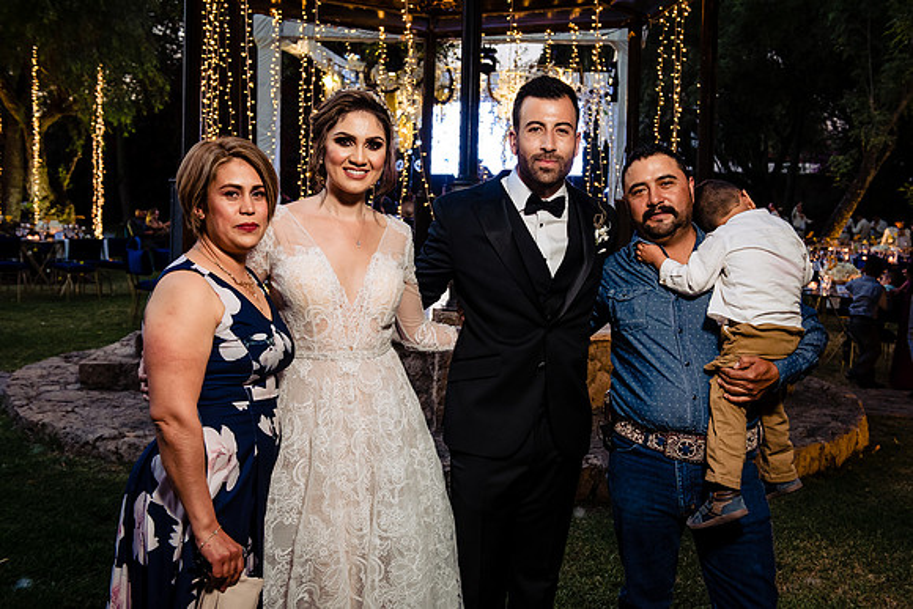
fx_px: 1065
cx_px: 456
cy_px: 304
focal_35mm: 42
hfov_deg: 46.4
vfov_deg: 31.9
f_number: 5.6
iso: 1600
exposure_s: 1/80
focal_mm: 42
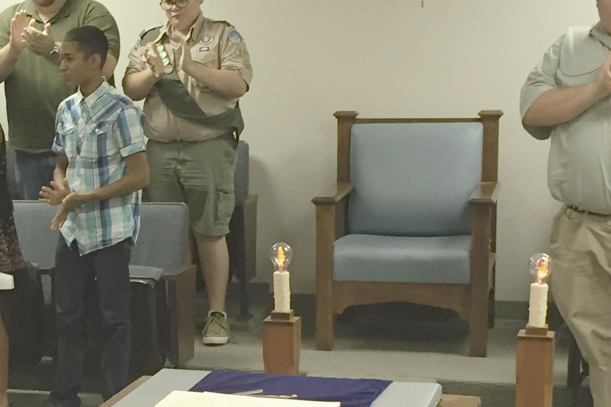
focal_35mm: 86
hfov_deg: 23.3
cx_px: 115
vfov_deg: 15.8
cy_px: 308
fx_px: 1459
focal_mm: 4.15
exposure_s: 1/30
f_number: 2.2
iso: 100
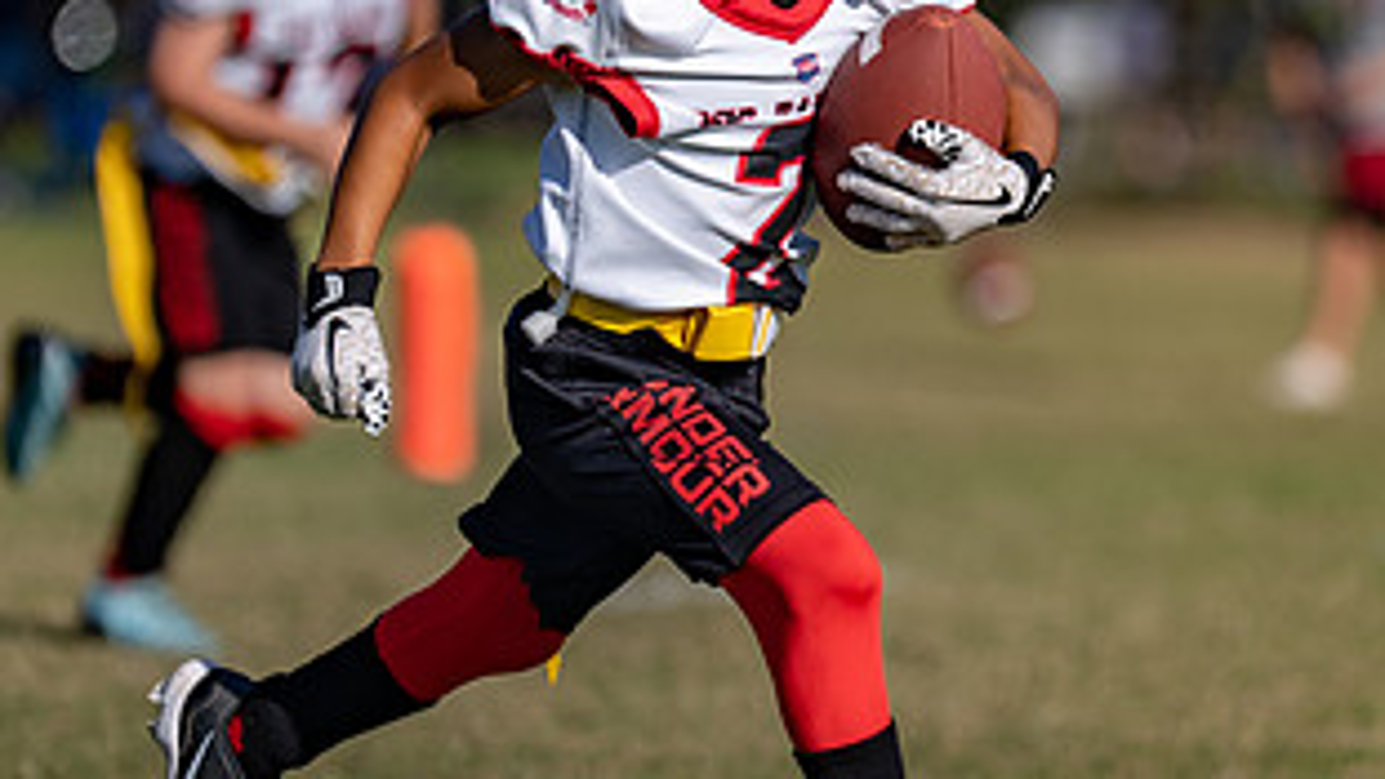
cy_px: 220
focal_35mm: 430
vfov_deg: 2.8
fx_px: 15793
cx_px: 919
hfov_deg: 5.0
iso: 100
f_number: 2.8
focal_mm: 182
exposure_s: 1/3200
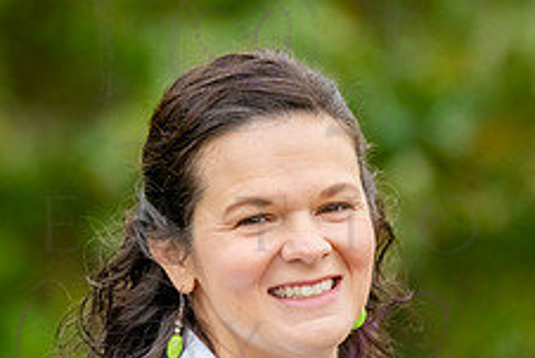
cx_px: 256
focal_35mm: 308
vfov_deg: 4.5
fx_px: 4580
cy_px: 340
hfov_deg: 6.7
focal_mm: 120
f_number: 3.5
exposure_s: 1/800
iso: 1000
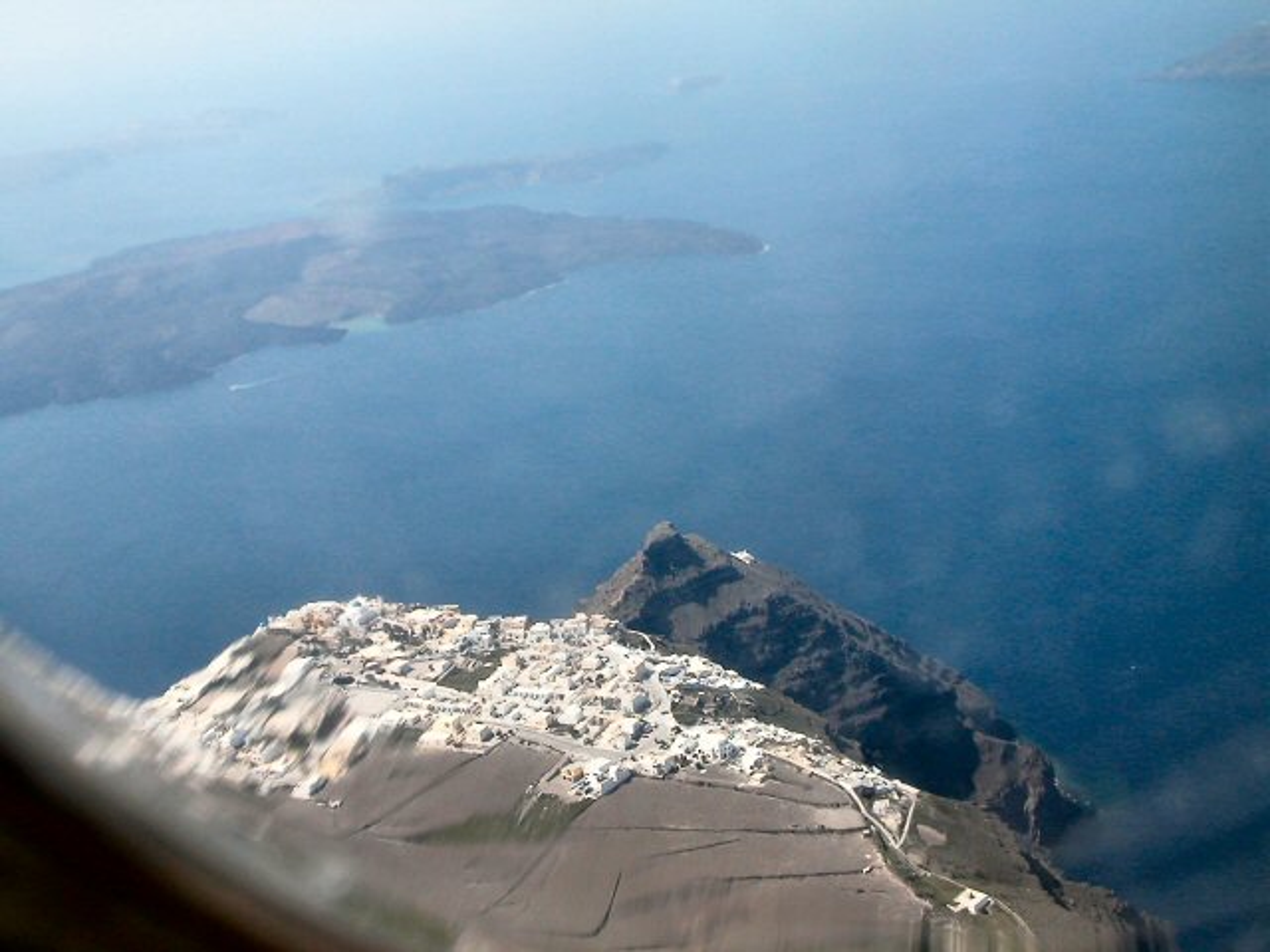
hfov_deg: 38.9
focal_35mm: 49
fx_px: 1798
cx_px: 635
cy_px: 476
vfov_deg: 29.7
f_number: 5.2
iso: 100
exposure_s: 1/282
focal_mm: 7.5
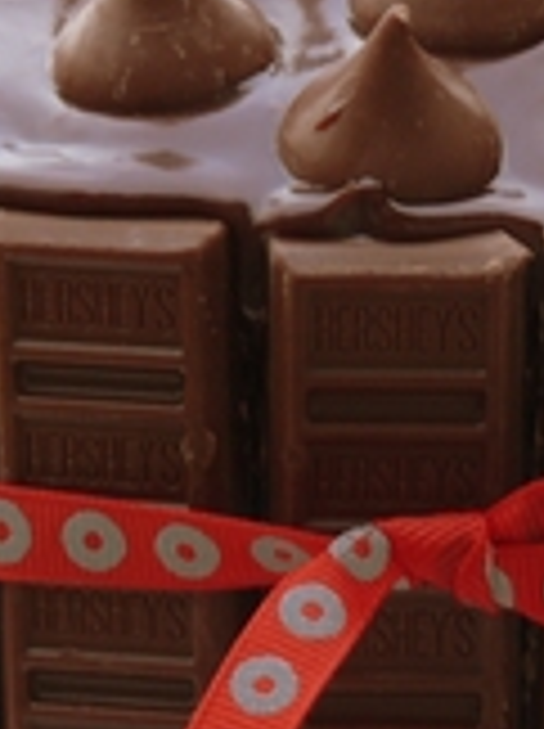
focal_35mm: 895
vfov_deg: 2.2
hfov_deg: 1.7
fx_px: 18803
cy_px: 344
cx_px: 443
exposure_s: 1/60
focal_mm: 53.2
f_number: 3.6
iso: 100
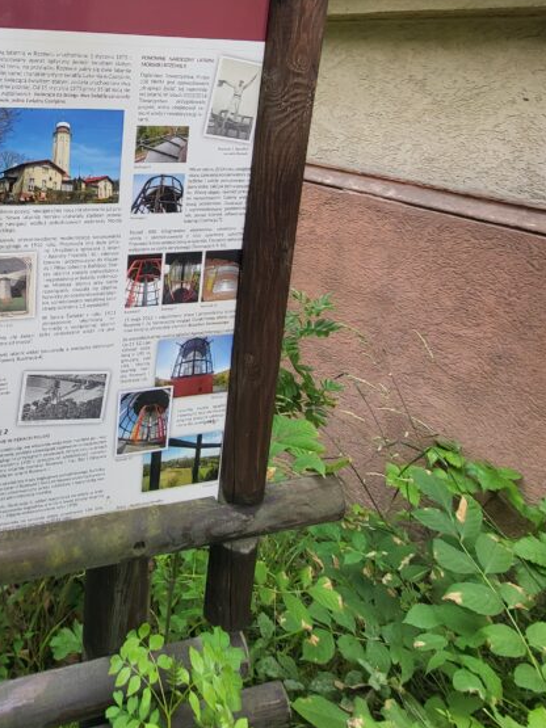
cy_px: 164
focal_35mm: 24
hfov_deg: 49.8
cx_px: 45
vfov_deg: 66.2
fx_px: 505
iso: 32
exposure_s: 1/137
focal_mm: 1.74
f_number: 2.2
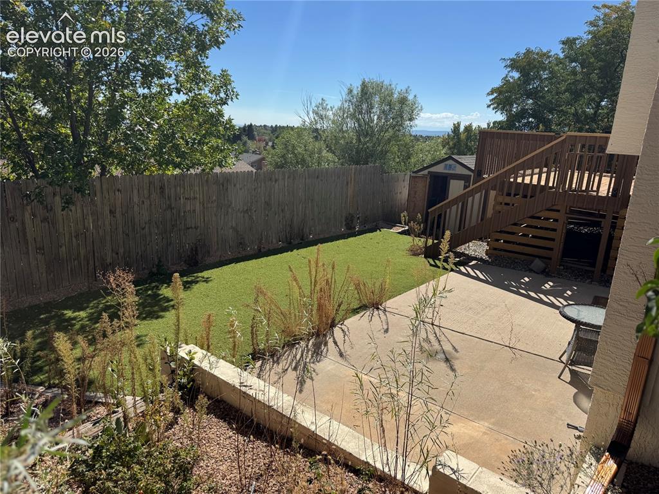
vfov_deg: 56.8
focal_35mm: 24
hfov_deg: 71.6
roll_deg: -3.2
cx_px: 330
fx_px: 457
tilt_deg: -15.1
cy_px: 247
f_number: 1.78
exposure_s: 1/5814
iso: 80
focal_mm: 6.76
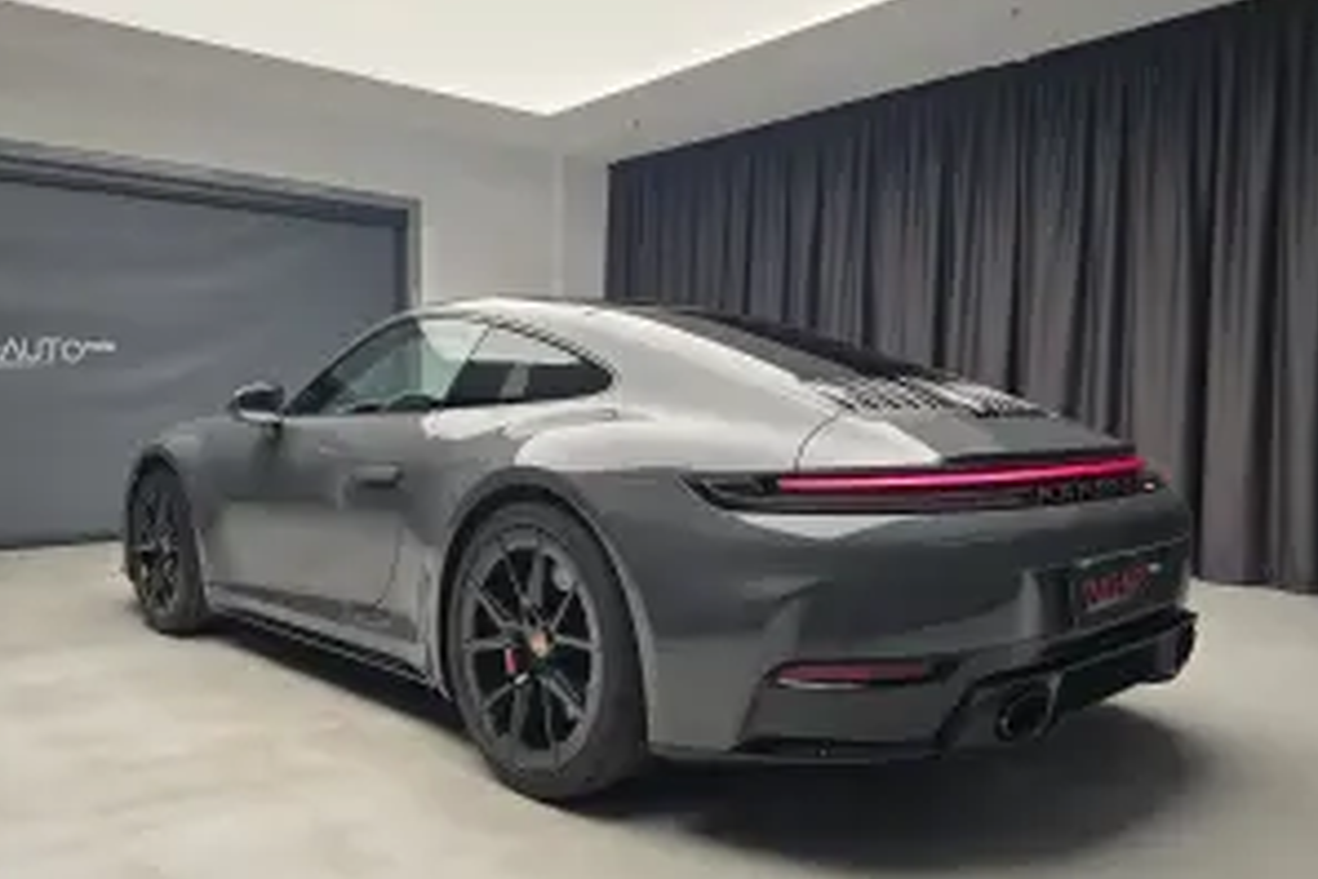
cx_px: 692
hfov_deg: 63.6
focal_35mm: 29
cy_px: 417
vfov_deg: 44.9
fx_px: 1062
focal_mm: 6.3
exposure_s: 1/180
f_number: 1.7
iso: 100
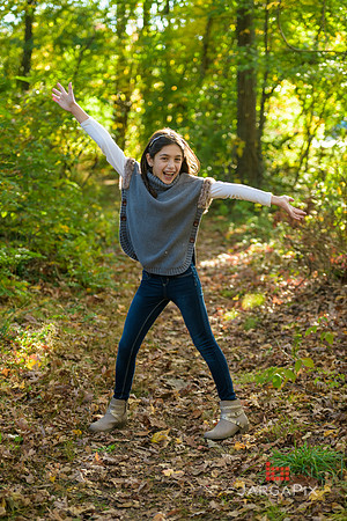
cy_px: 260
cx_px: 174
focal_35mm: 82
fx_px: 1185
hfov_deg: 16.7
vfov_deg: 24.8
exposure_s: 1/200
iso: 200
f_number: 3.2
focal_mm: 82
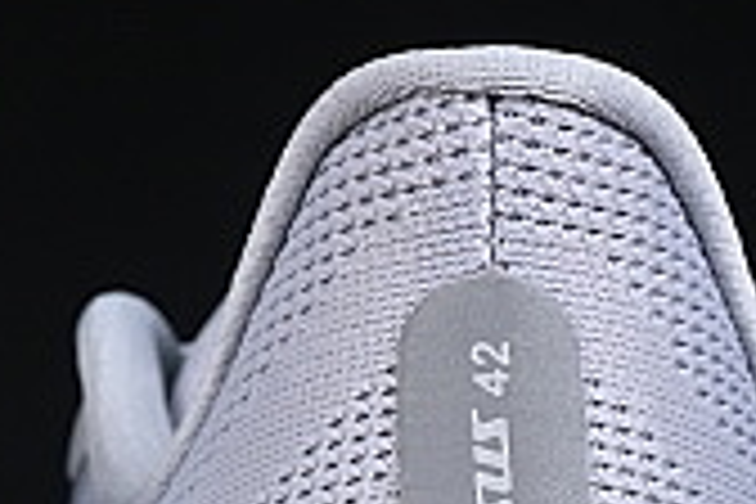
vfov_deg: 2.9
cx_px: -14
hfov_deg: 4.3
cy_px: 436
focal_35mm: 481
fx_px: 10100
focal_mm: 50
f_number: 8
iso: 160
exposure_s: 1/80
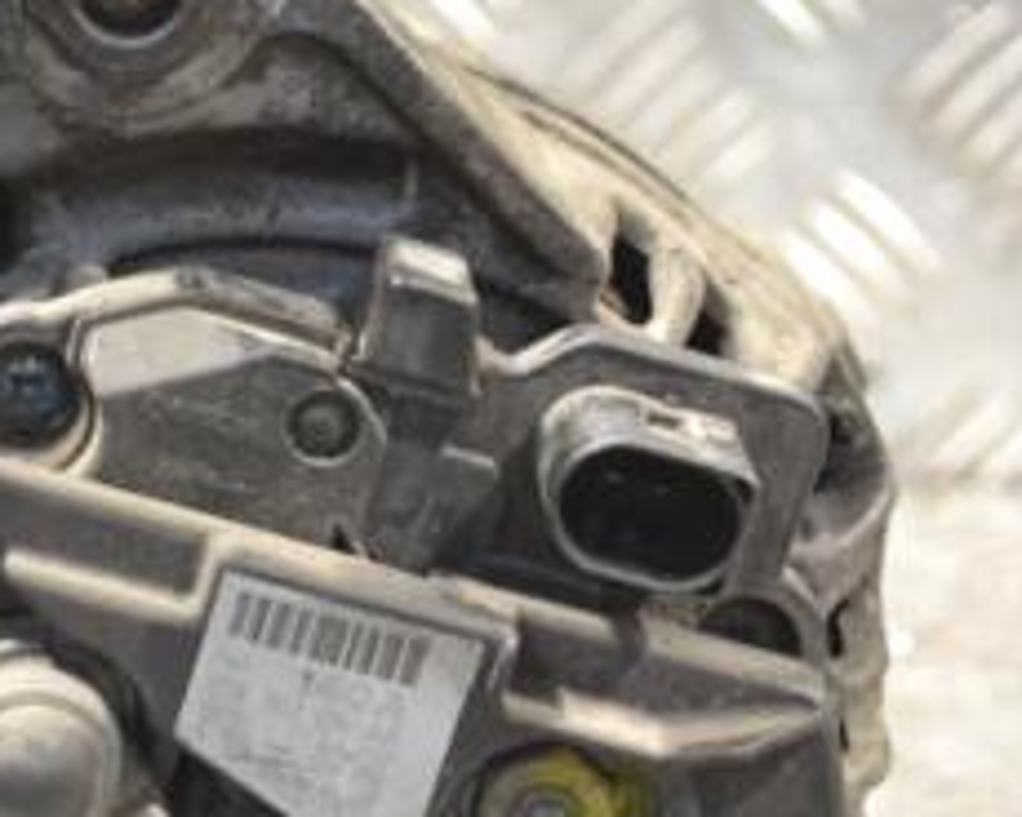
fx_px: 4998
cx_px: 298
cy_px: 639
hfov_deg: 11.7
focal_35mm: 165
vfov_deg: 9.3
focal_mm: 45
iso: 3200
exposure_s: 1/125
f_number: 5.6
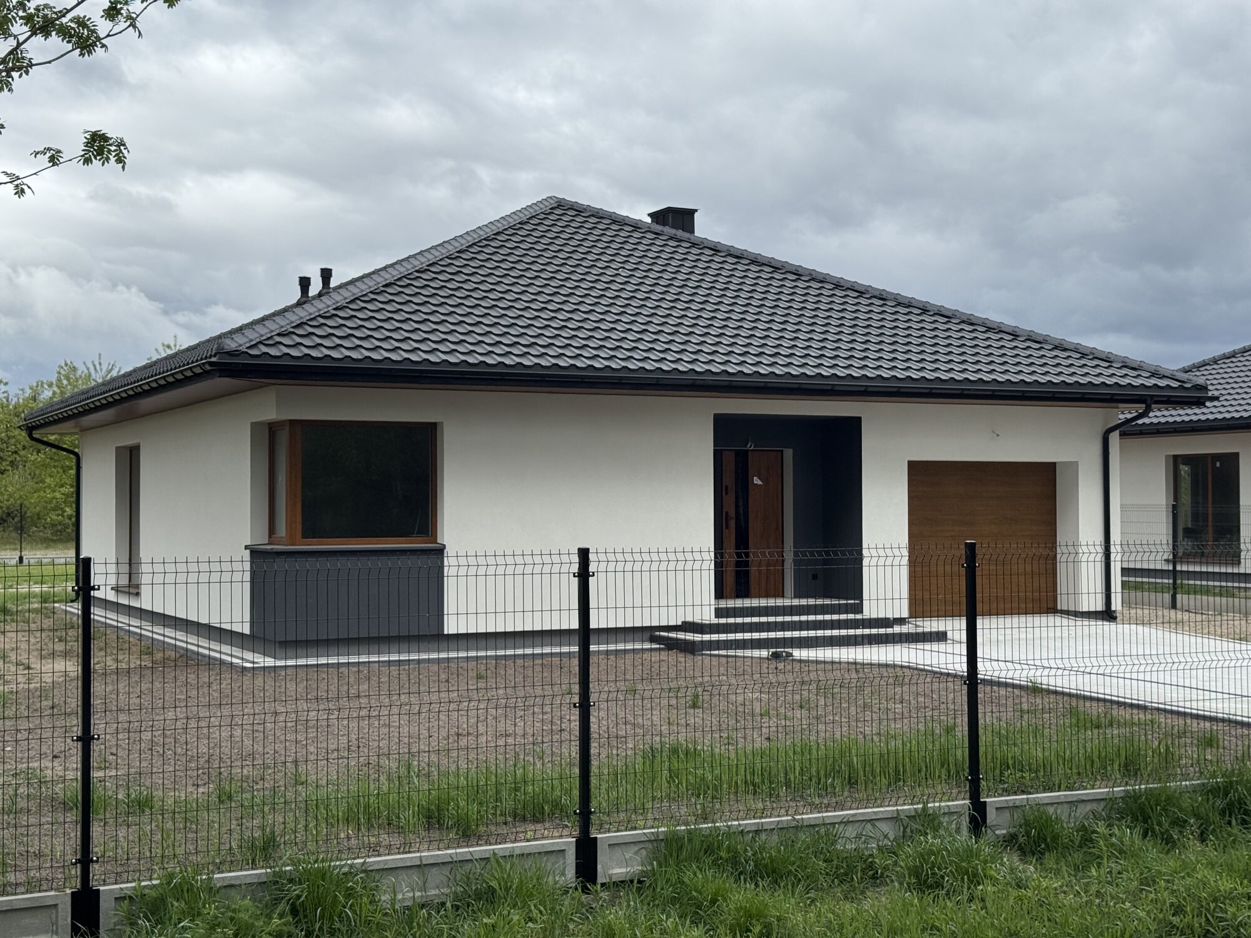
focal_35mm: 48
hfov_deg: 39.7
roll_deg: +0.1
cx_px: 626
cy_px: 469
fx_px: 1735
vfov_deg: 30.3
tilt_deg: +1.9
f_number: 1.78
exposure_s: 1/2959
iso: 64
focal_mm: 6.76
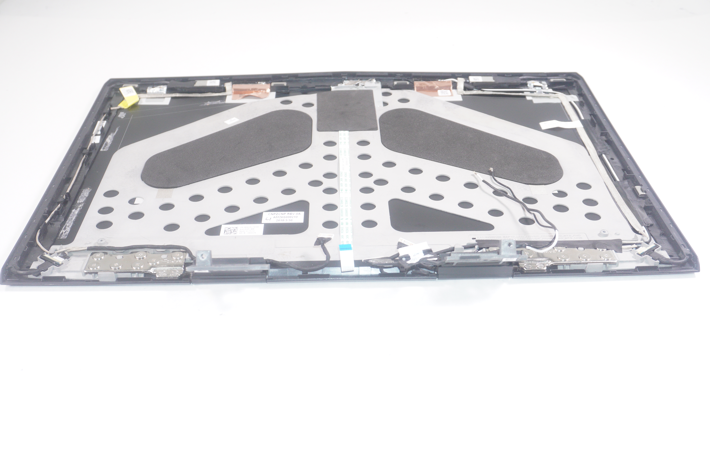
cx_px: 355
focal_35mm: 39
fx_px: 768
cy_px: 236
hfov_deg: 49.6
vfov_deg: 34.1
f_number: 6.3
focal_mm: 26
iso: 640
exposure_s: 1/160
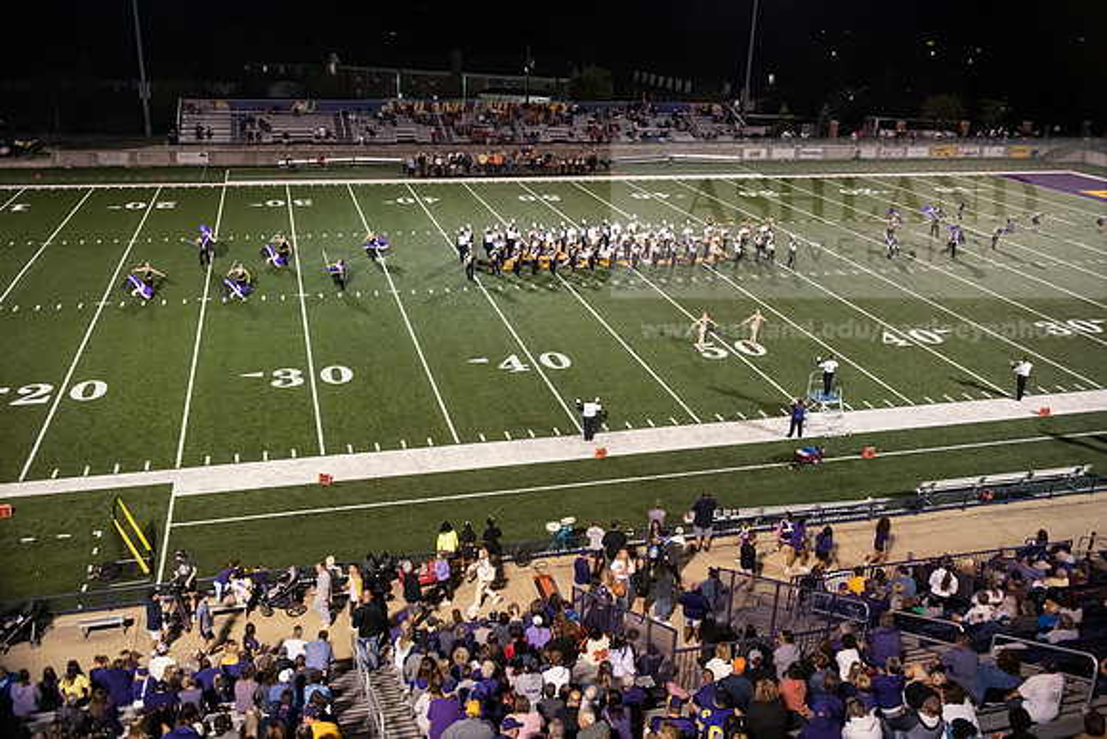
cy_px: 370
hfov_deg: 58.7
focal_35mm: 32
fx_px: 984
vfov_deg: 41.1
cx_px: 554
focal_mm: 32
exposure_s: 1/500
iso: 5000
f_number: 3.5
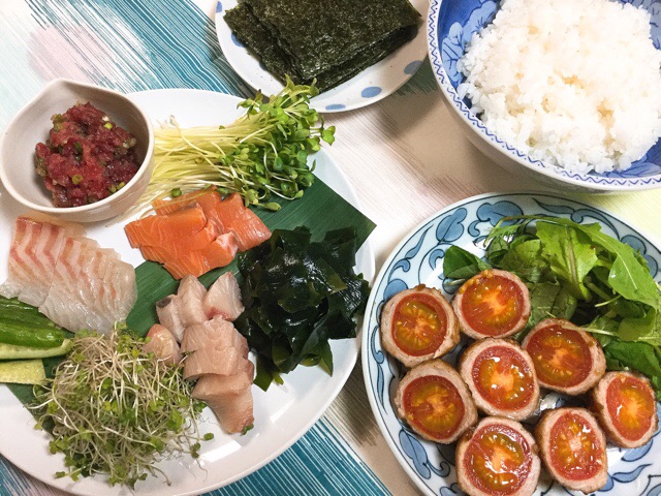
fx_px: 592
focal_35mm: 31
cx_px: 330
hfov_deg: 58.4
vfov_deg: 45.4
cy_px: 248
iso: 125
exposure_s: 1/30
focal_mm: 3.3
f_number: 2.4
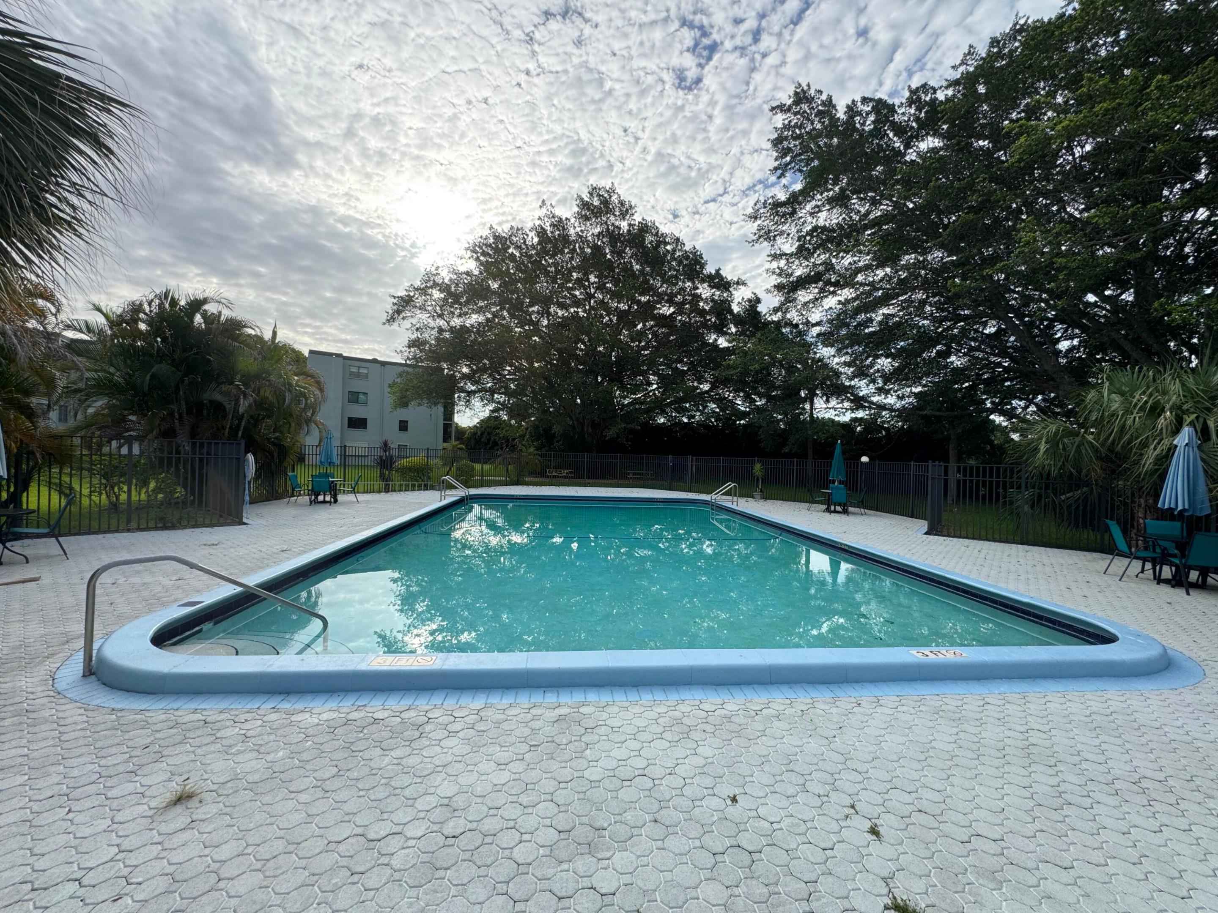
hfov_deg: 102.1
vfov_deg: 85.7
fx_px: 493
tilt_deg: -1.6
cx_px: 609
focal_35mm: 14
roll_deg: -2.1
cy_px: 456
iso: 50
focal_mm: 2.22
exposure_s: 1/727
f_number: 2.2
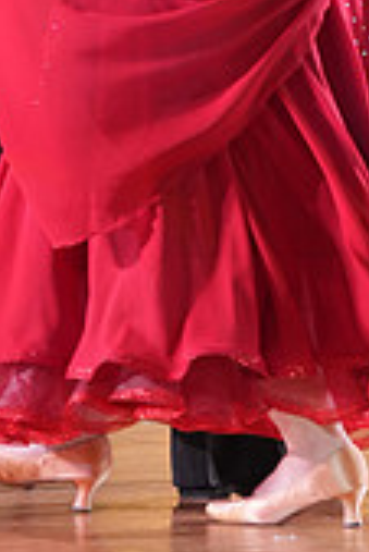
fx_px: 6567
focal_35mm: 428
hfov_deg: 3.2
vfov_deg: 4.8
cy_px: -167
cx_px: 227
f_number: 2.8
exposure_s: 1/400
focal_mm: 125
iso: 1600
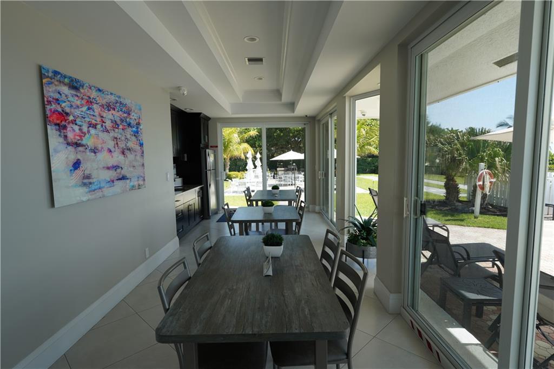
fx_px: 300
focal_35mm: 20
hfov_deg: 85.4
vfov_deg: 63.2
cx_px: 277
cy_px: 184
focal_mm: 19.5
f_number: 4
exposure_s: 1/160
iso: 160
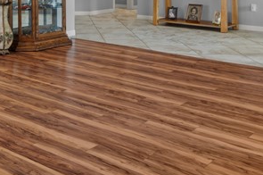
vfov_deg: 20.7
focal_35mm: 59
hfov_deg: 33.6
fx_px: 431
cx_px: 81
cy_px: -57
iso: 200
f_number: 9
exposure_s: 6
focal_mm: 16
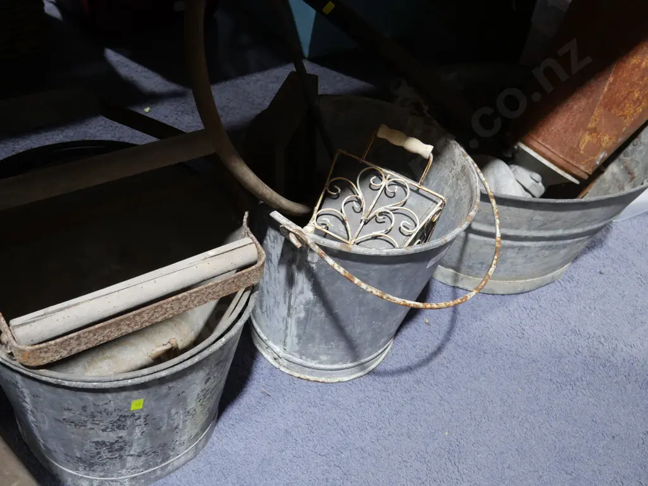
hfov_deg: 51.3
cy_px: 243
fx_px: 674
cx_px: 324
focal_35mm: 36
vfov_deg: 39.7
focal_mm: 18
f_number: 4
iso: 800
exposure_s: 1/60
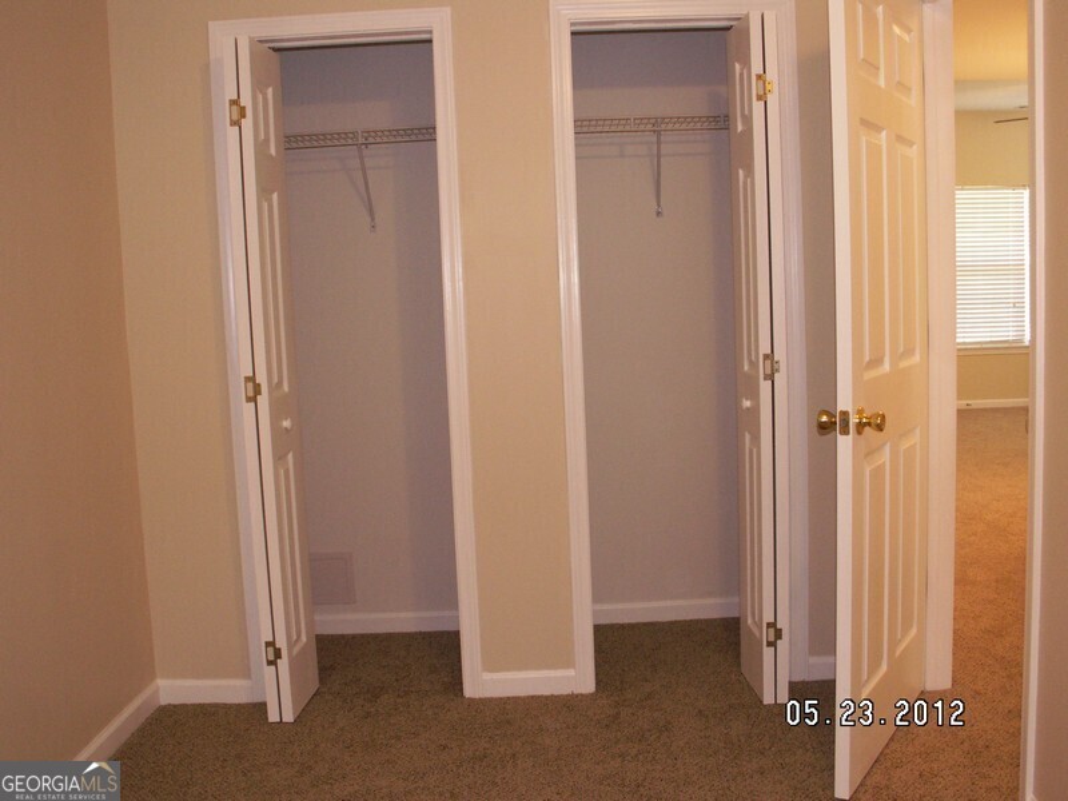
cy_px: 400
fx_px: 1080
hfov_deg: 52.6
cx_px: 534
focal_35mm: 35
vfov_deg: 40.7
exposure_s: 1/40
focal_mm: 5.86
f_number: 2.8
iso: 160
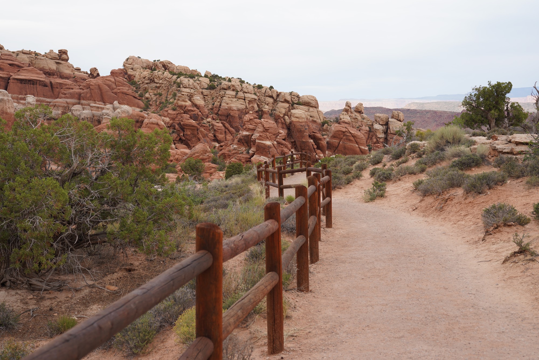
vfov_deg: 22.6
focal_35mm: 60
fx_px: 898
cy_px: 180
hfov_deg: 33.4
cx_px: 270
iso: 100
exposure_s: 1/100
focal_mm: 60
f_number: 7.1
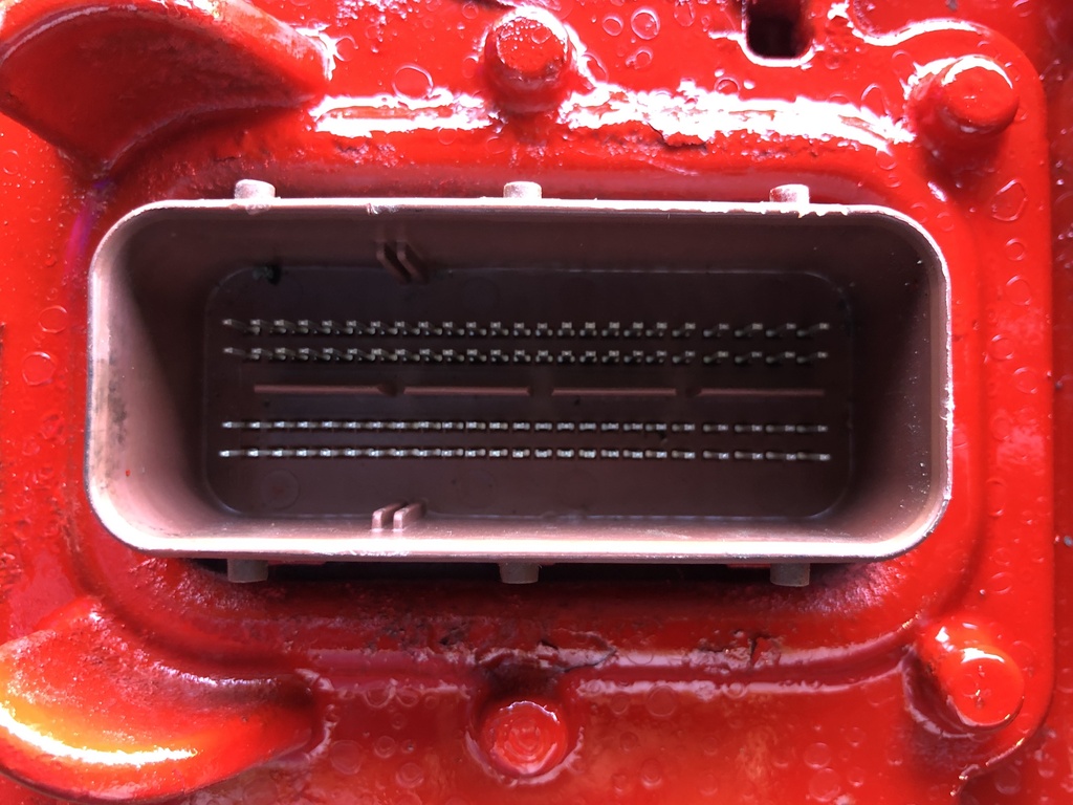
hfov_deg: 63.4
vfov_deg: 49.7
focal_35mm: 28
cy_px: 402
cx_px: 536
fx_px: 868
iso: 64
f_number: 1.8
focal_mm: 4
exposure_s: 1/15
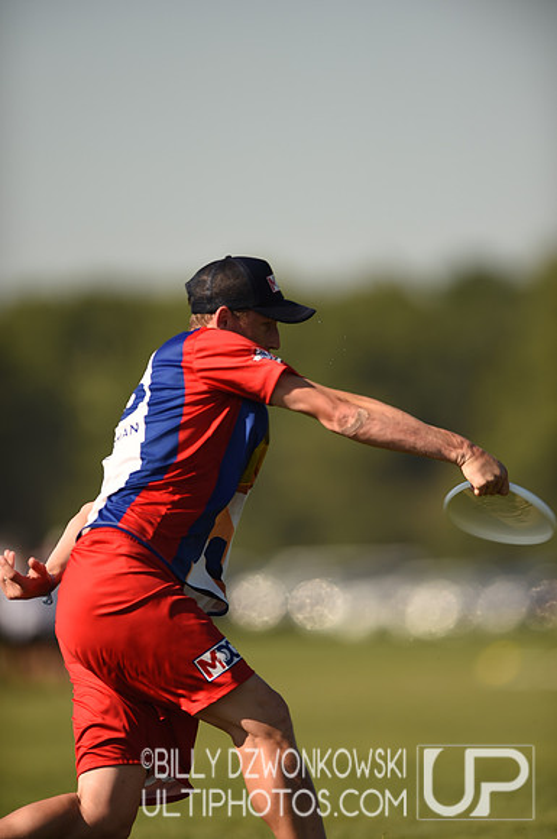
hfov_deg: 3.4
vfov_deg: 5.2
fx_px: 9310
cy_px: 420
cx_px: 278
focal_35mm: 400
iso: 100
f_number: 3.2
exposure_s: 1/2000
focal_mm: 400
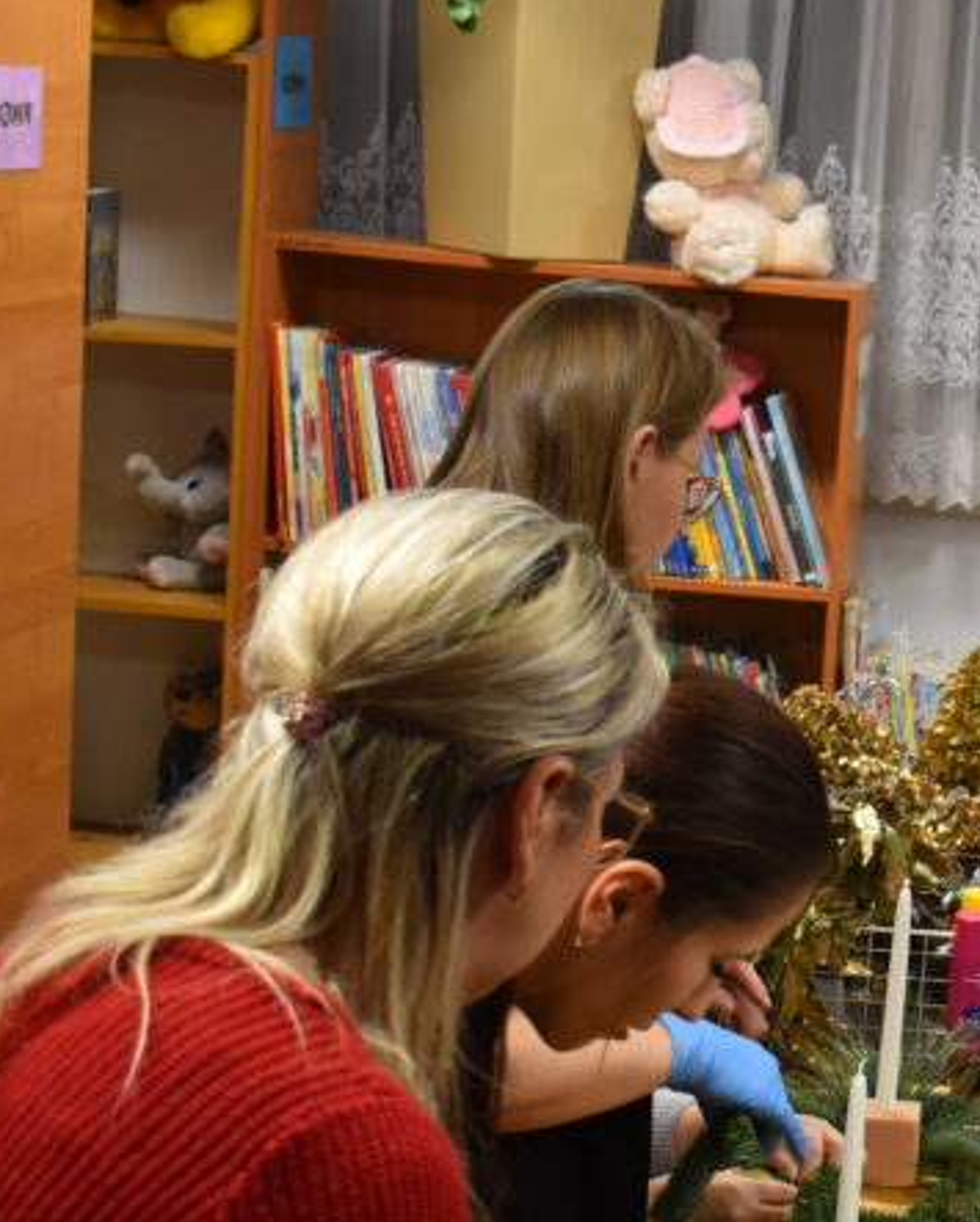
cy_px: 830
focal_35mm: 95
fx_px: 3450
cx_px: 1311
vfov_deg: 20.0
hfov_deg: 15.3
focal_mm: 25
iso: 800
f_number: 4
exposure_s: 1/60
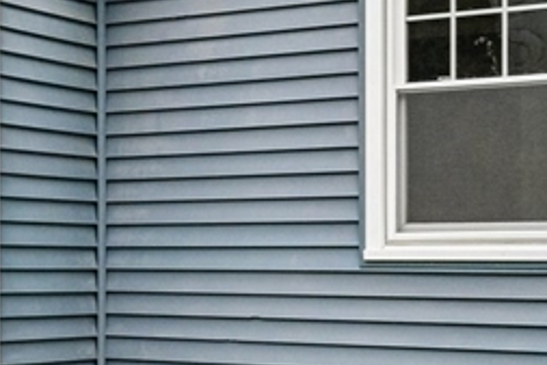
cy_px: 215
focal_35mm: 97
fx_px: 1475
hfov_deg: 18.4
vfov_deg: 14.1
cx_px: -301
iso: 400
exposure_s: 1/500
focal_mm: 24
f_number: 8
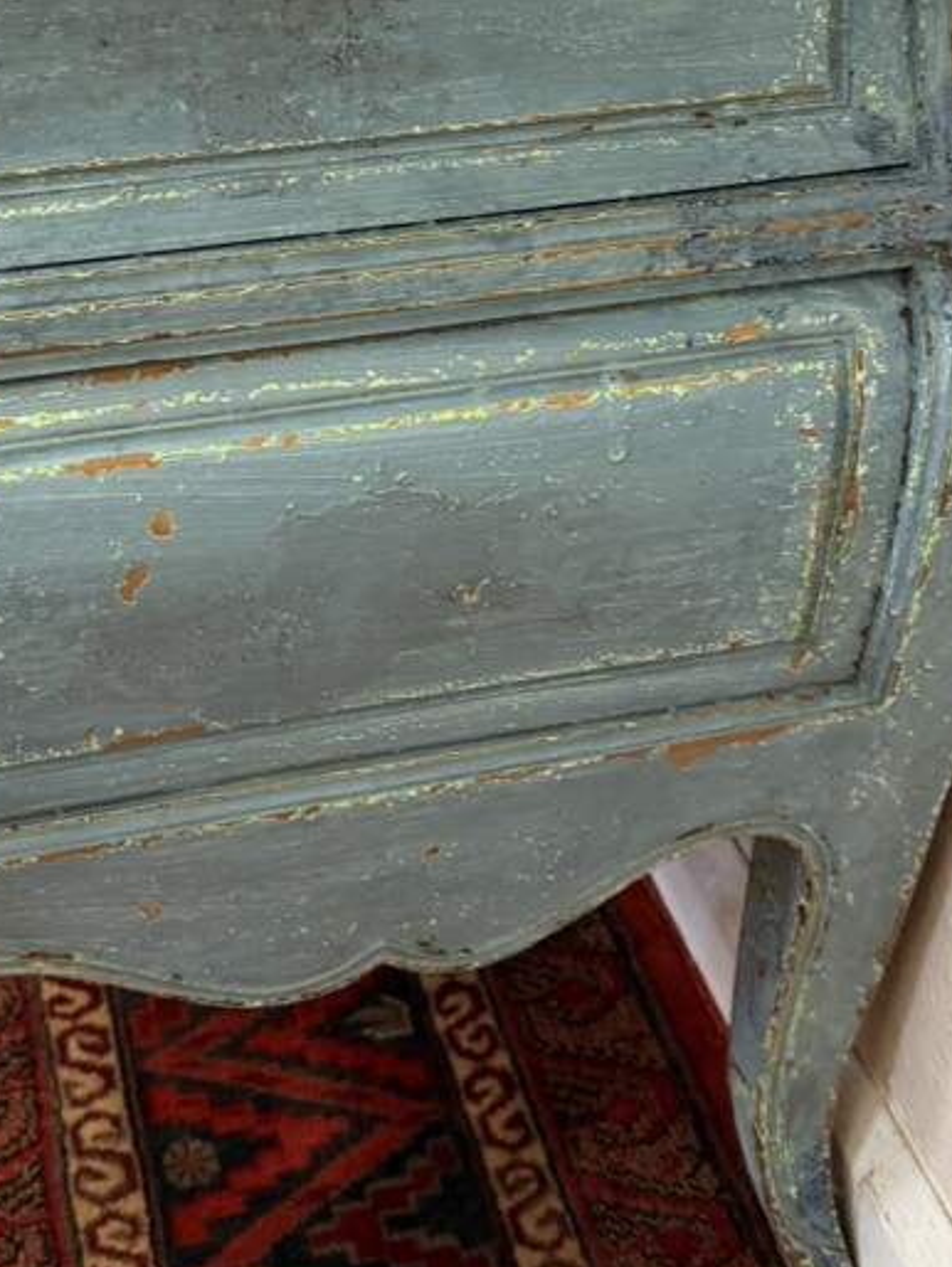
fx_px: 2052
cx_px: 326
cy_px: 330
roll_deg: -0.3
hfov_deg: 26.0
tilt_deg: -30.8
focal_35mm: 56
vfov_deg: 33.7
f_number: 1.78
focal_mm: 6.76
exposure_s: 1/50
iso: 200
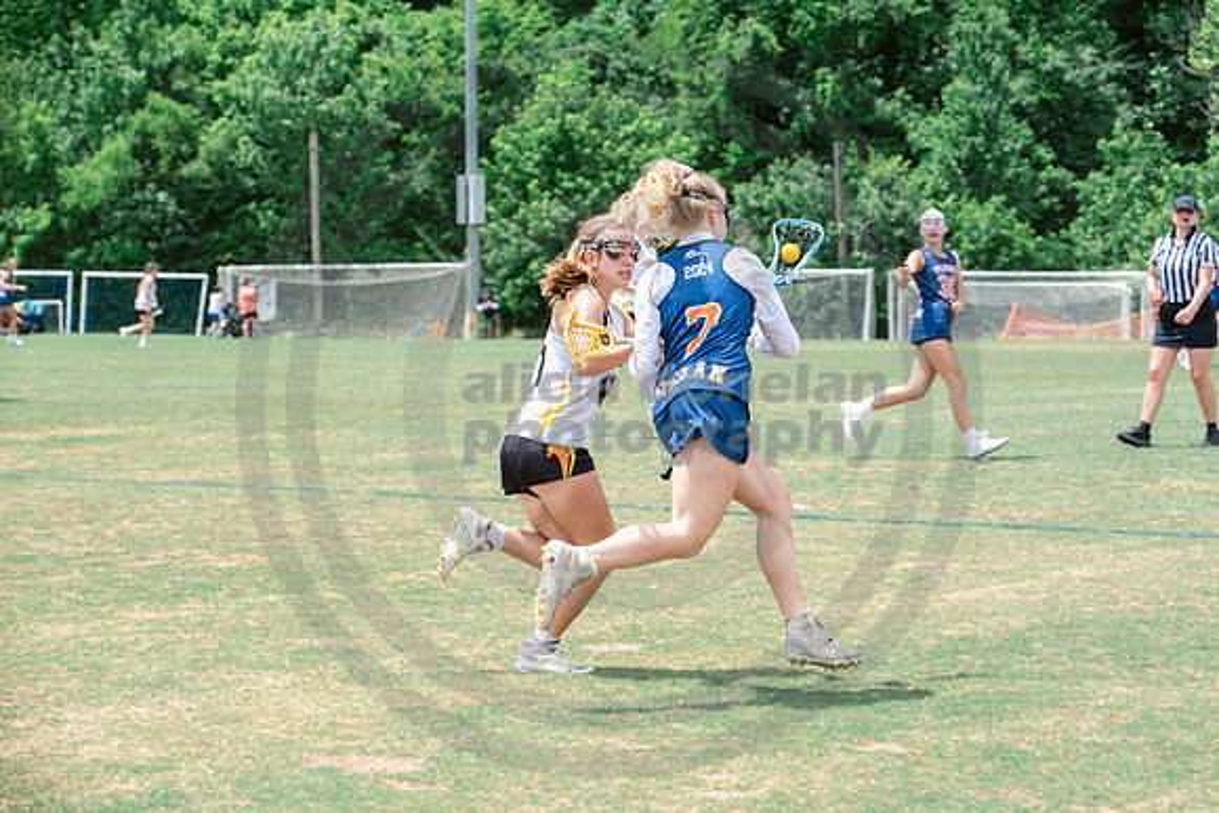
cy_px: 406
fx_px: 3725
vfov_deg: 12.5
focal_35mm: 110
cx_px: 610
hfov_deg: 18.6
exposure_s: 1/800
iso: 250
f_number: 7.1
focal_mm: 110
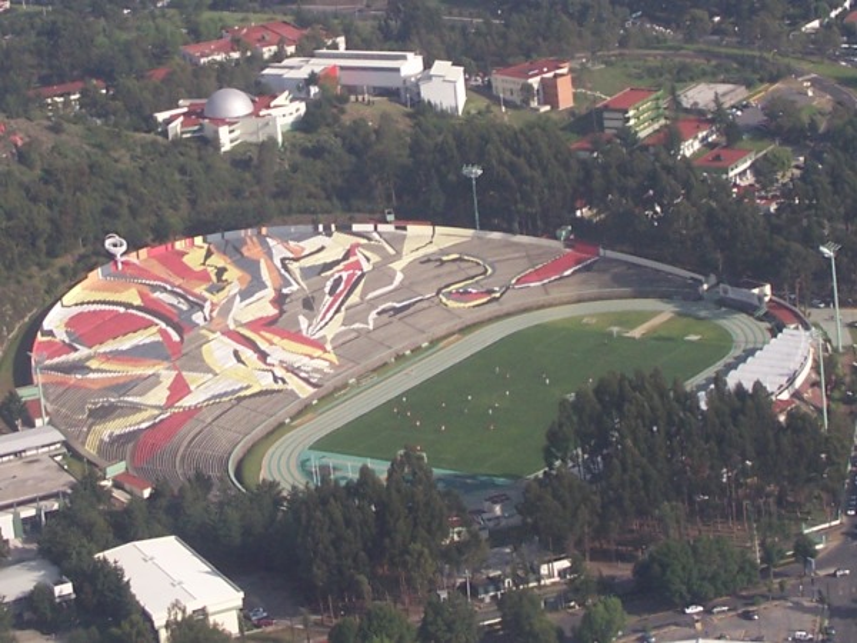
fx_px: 1584
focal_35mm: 64
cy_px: 322
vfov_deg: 22.9
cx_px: 428
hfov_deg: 30.3
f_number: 3.2
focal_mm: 10.7
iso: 80
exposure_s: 1/800
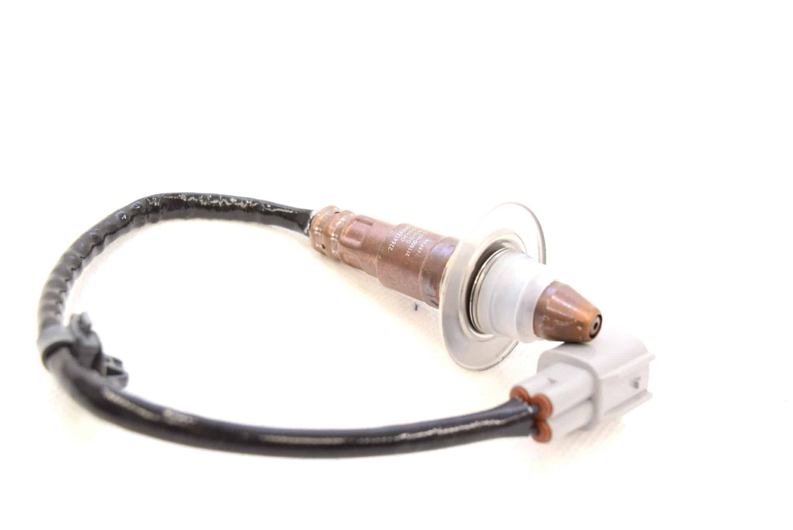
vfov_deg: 29.9
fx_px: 992
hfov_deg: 43.6
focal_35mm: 45
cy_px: 265
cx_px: 396
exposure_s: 1/125
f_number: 5.6
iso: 400
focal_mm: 30
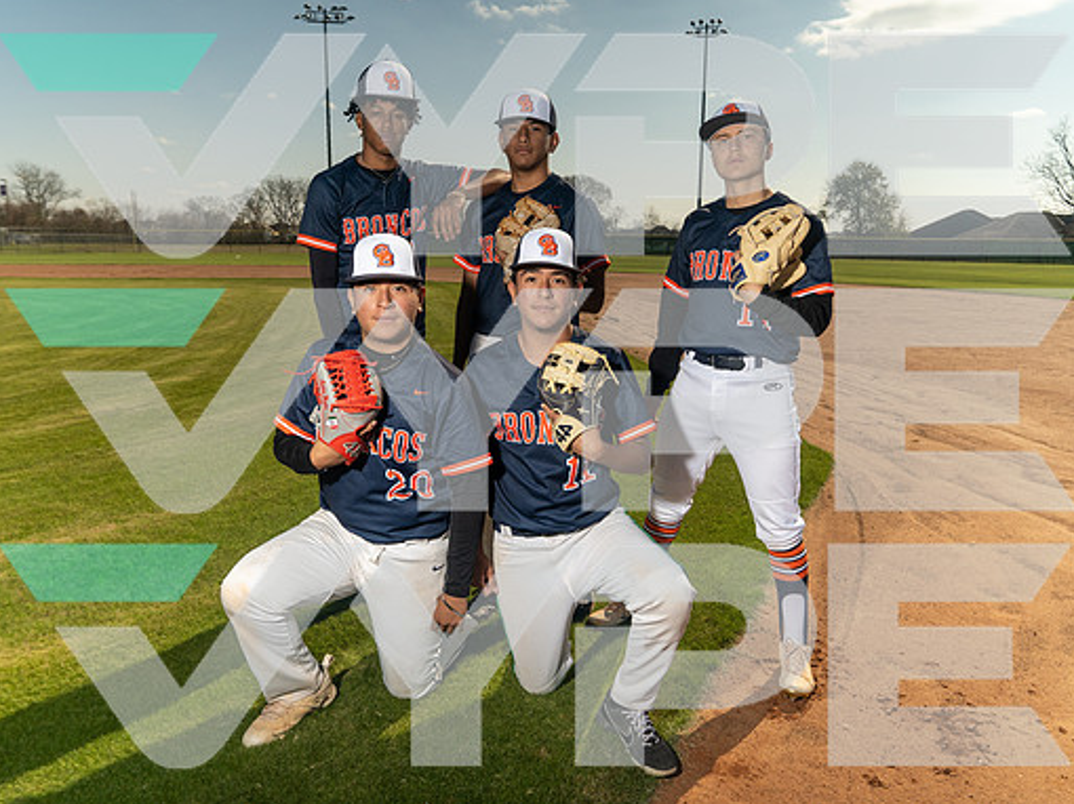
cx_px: 542
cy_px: 403
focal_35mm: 27
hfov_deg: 65.3
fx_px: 837
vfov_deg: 51.3
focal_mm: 24
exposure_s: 1/200
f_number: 5
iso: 500
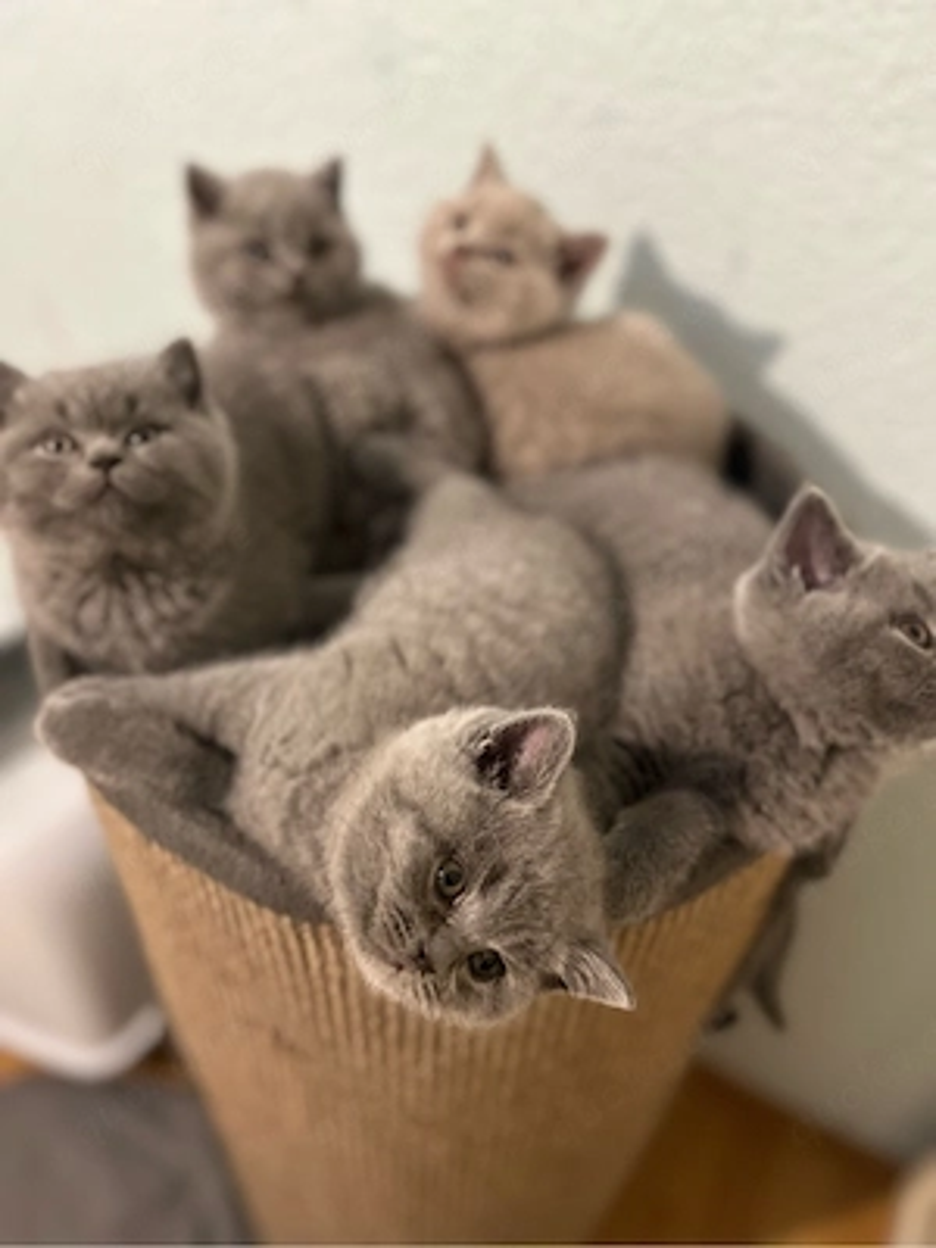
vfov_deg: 67.3
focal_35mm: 26
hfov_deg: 53.1
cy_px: 624
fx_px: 937
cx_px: 468
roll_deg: -3.5
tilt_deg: -44.1
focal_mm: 5.7
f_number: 1.5
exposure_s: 1/50
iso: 400
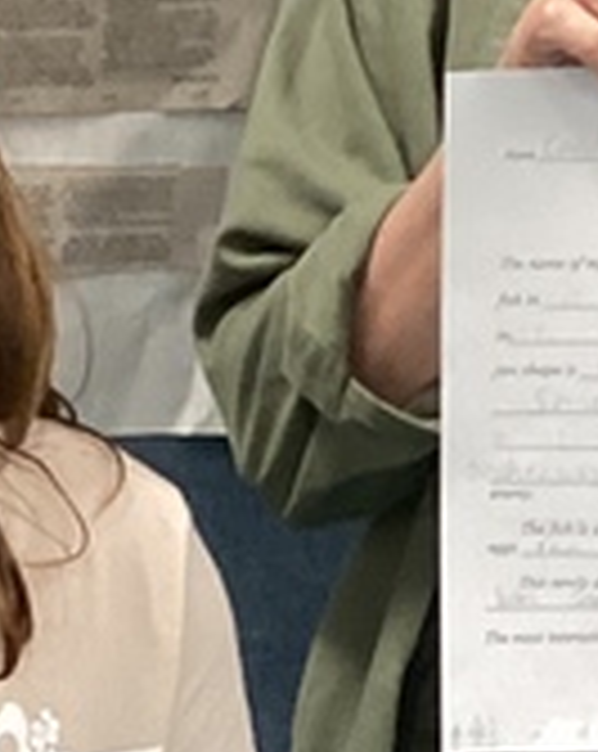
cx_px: 373
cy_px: 896
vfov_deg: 10.2
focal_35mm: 186
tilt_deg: -21.5
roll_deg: -2.0
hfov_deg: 8.3
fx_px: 4126
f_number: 2.4
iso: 250
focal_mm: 3.3
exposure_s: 1/60
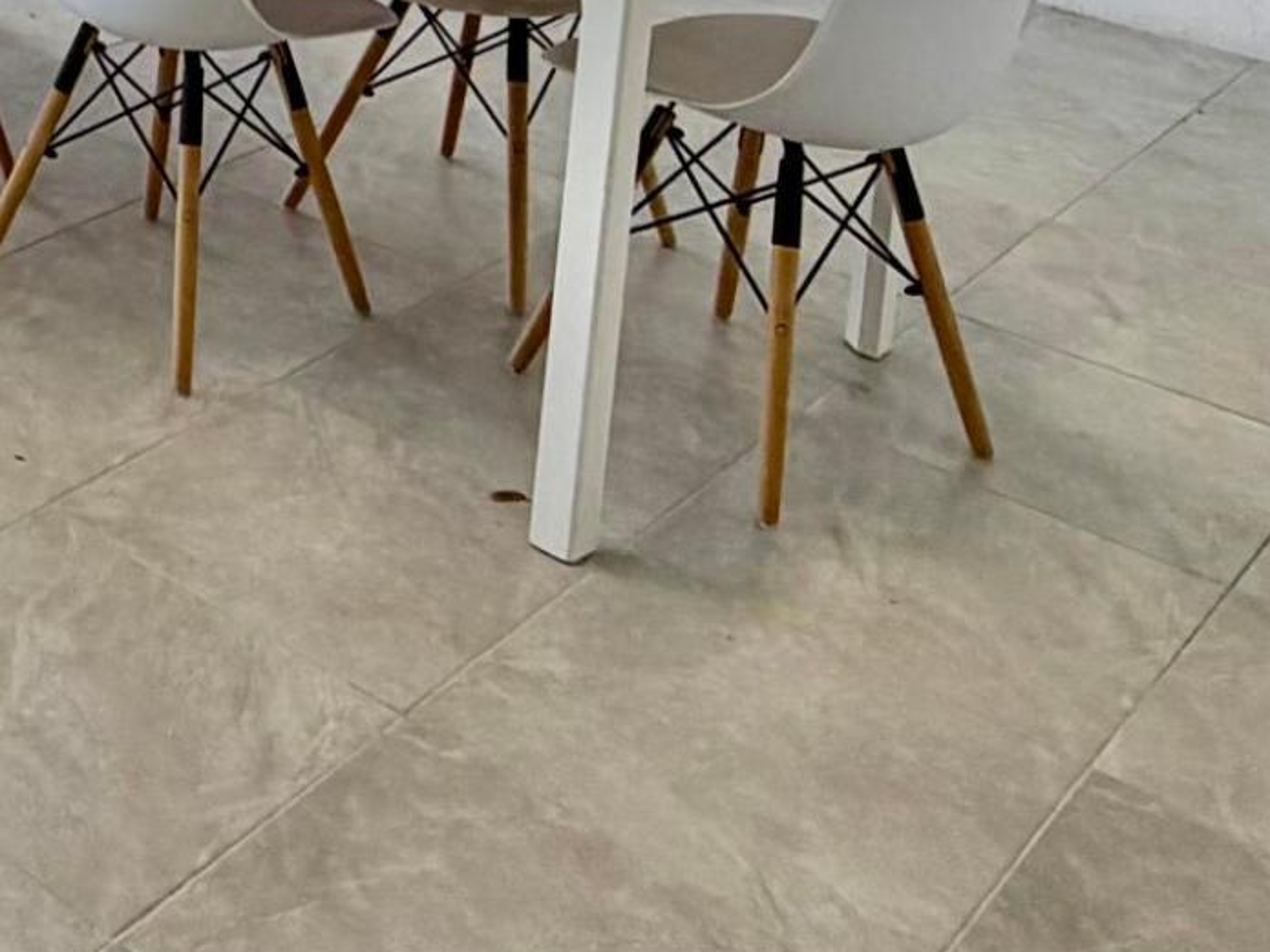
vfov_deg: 22.3
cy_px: -327
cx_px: -322
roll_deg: -0.6
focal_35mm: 58
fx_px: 2128
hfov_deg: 28.2
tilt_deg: -10.6
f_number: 2.2
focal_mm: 2.22
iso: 50
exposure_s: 1/170
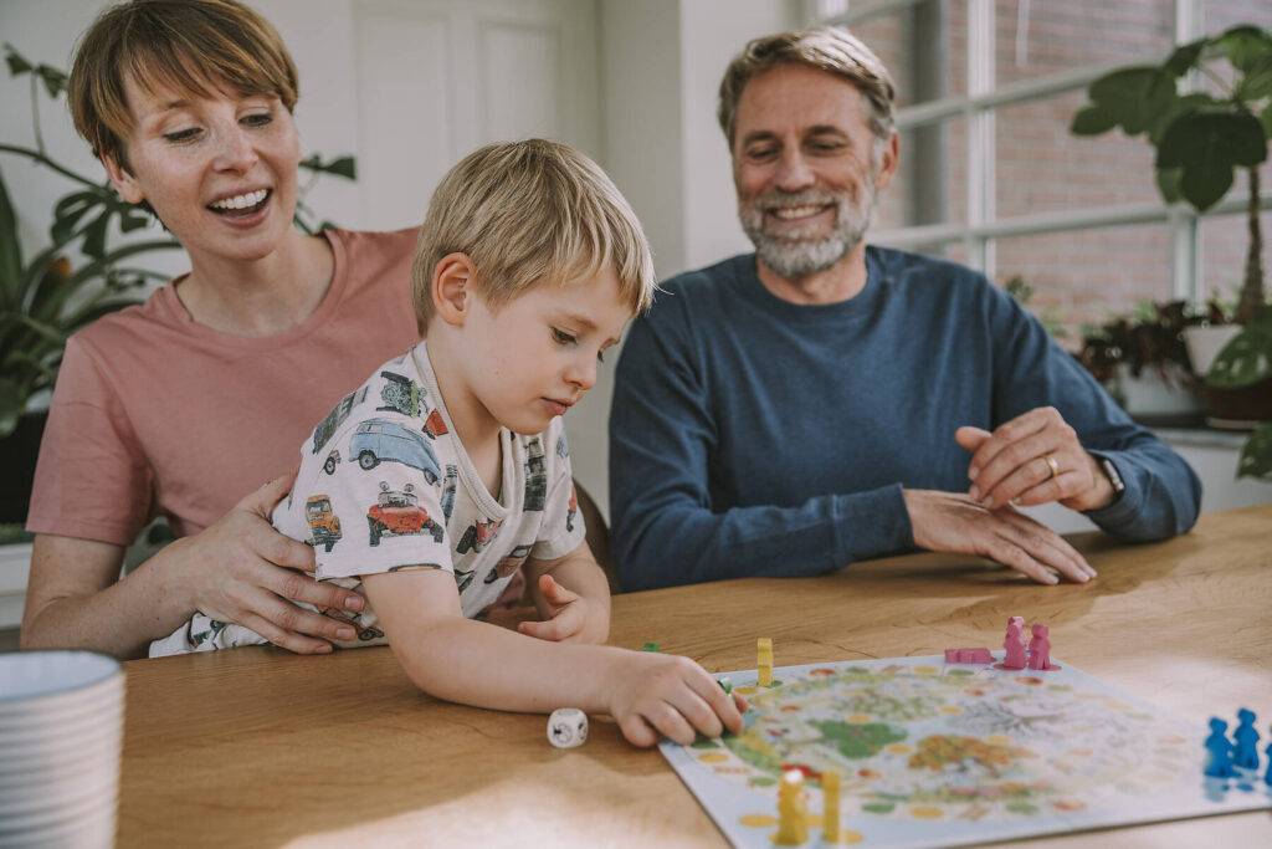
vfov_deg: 37.9
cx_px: 636
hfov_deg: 54.4
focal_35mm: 35
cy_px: 424
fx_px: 1237
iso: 320
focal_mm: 35
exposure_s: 1/320
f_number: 3.5
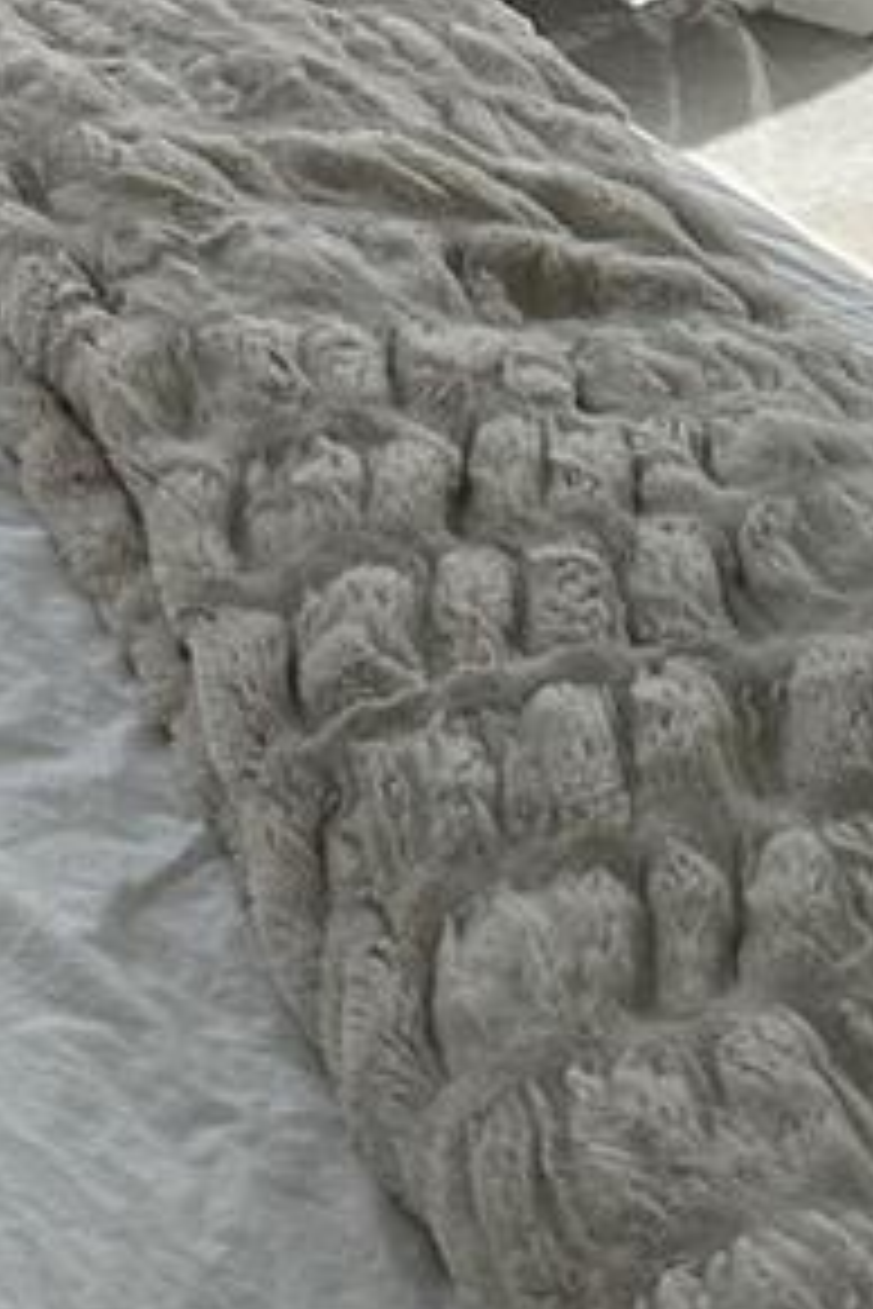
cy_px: -945
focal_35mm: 103
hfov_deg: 11.9
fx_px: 3746
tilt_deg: -9.0
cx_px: -873
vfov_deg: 16.9
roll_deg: -1.4
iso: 80
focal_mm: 6.86
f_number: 1.78
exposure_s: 1/503
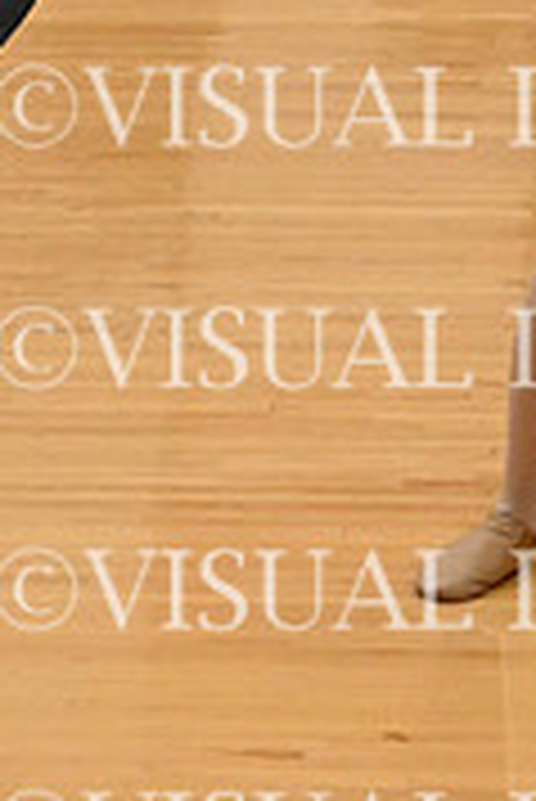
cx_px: 863
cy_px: -256
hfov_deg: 2.5
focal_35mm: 546
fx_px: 12169
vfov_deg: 3.8
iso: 6400
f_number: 4
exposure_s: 1/400
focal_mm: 112
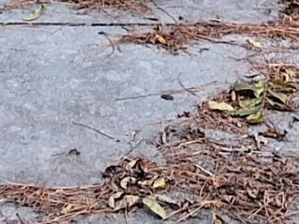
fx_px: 1847
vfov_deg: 6.3
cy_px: -498
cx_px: 170
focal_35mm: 214
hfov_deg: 9.3
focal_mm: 2.91
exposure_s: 1/402
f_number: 1.9
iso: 32
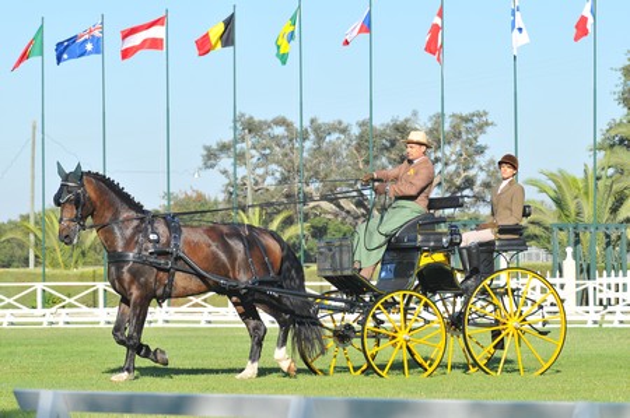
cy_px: 209
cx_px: 315
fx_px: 2937
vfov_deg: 8.2
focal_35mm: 168
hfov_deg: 12.2
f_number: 5
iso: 320
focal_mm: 112
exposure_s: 1/800
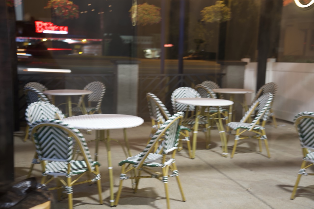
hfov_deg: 41.1
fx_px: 419
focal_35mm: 48
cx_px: 157
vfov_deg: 28.1
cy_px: 104
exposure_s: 1/4
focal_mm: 48
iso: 80
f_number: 2.8
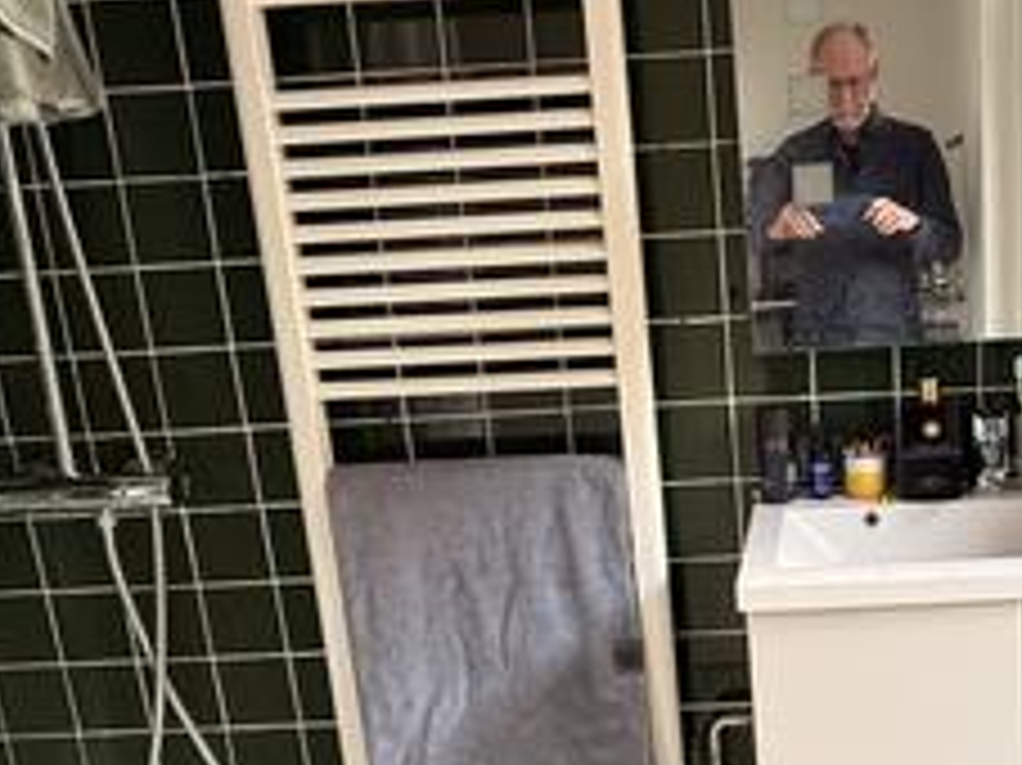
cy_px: 459
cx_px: 806
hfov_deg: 47.6
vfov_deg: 38.5
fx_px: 1092
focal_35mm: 37
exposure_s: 1/99
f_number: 2.2
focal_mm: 2.22
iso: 200
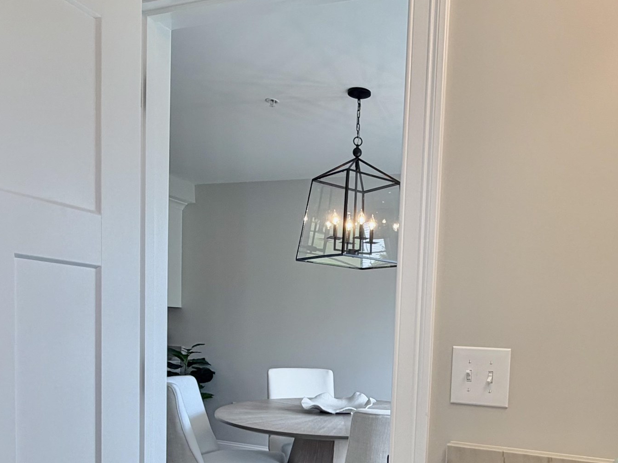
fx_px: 571
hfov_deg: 55.5
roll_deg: -1.7
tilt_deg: -4.3
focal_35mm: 32
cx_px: 416
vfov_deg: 42.0
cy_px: 378
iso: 50
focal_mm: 2.22
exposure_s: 1/120
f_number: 2.2
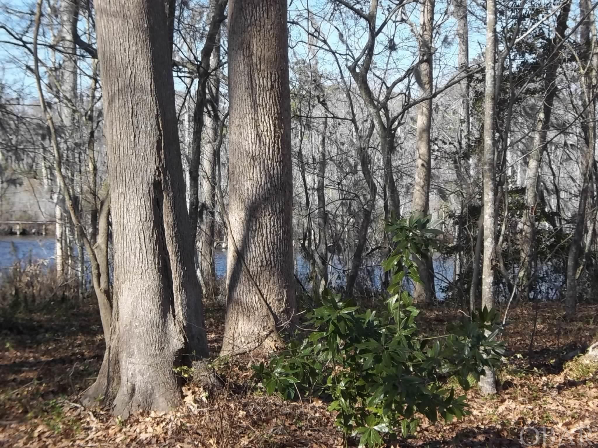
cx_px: 299
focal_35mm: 86
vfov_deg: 17.2
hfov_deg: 22.8
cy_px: 224
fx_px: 1486
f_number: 4.3
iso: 80
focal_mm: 15.4
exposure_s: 1/320
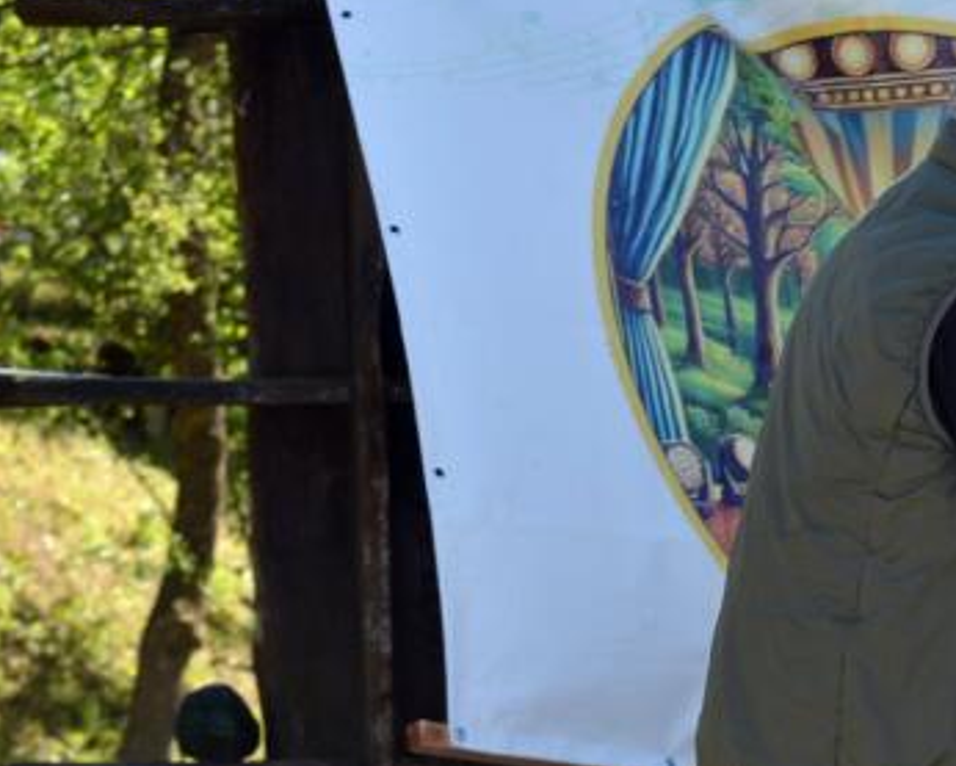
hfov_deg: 7.5
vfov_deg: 6.0
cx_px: 1061
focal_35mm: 256
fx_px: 7245
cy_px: 442
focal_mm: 105
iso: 200
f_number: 5.6
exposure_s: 1/125
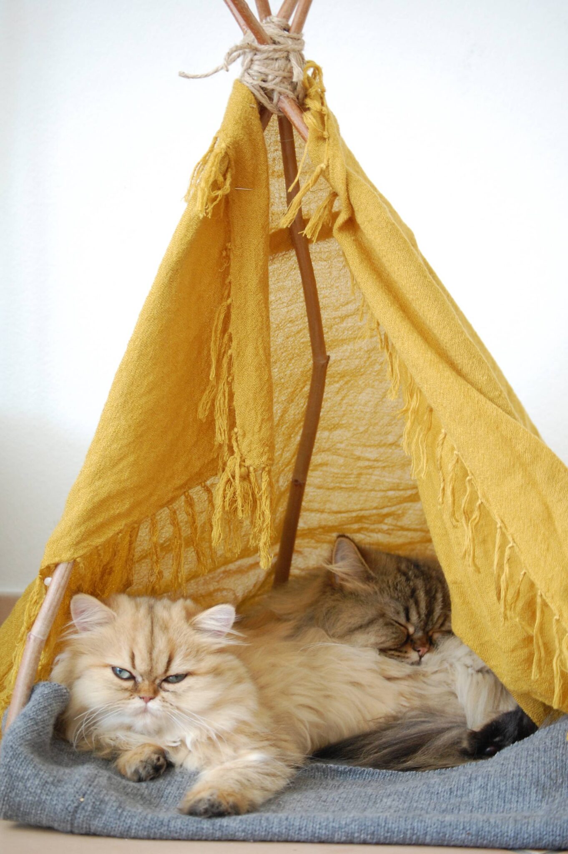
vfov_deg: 24.6
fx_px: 1956
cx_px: 284
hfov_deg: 16.5
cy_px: 427
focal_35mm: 82
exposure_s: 1/20
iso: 800
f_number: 4
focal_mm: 55
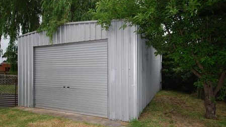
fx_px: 138
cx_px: 110
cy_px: 73
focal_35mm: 23
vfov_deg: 49.4
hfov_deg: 78.7
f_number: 6.3
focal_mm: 14
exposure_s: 1/160
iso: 100
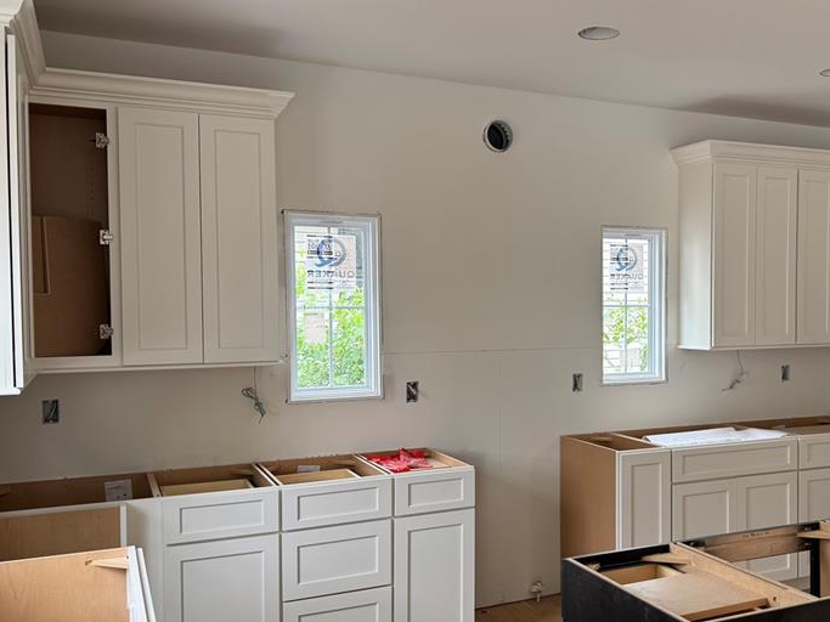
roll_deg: +0.3
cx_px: 552
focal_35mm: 36
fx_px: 863
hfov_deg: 50.5
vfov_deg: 39.6
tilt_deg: -2.1
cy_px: 339
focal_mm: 6.76
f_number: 1.78
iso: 64
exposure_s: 1/121
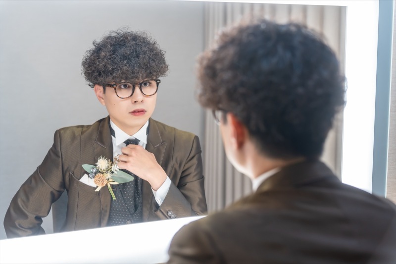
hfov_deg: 39.6
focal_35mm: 50
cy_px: 132
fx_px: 550
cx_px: 198
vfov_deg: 27.0
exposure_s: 1/100
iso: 400
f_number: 2.8
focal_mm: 50
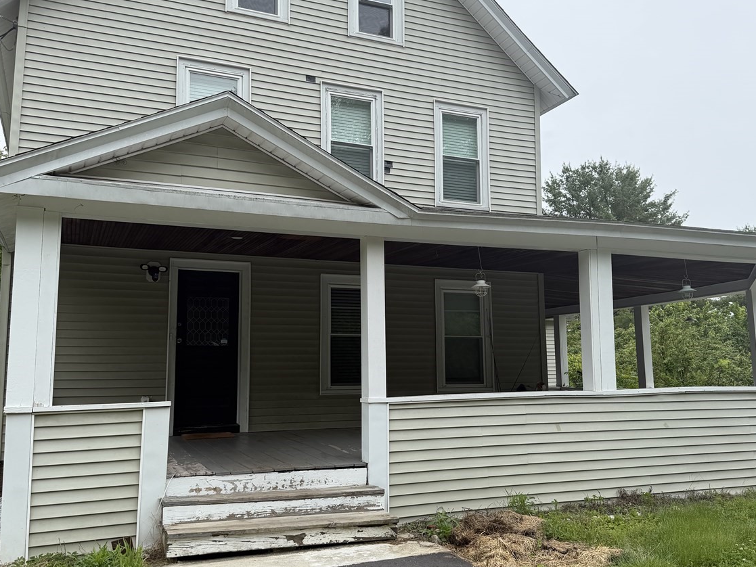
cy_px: 291
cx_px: 386
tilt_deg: +6.5
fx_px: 721
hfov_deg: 55.3
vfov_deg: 42.9
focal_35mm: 33
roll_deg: +0.4
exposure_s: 1/4167
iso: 100
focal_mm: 6.76
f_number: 1.78
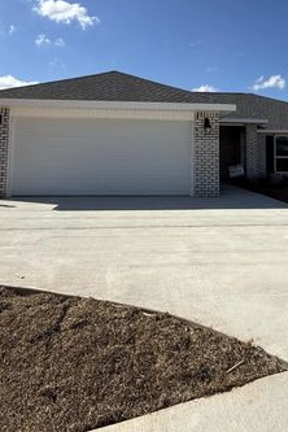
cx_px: 179
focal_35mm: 28
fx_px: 336
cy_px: 136
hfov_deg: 46.0
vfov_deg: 63.4
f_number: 2.2
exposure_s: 1/3125
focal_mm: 2.22
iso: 50
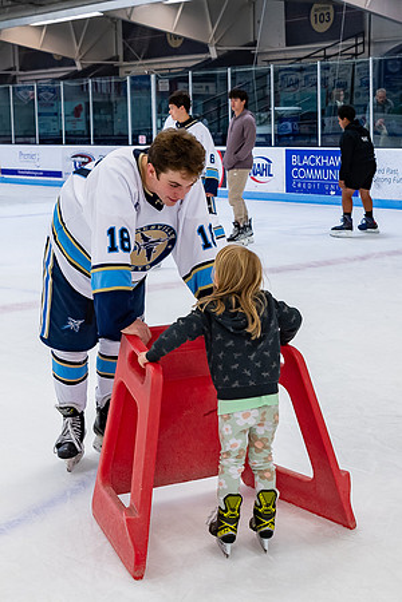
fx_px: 1034
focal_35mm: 62
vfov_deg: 32.5
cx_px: 219
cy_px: 284
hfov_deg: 22.0
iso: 400
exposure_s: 1/250
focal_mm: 26
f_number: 4
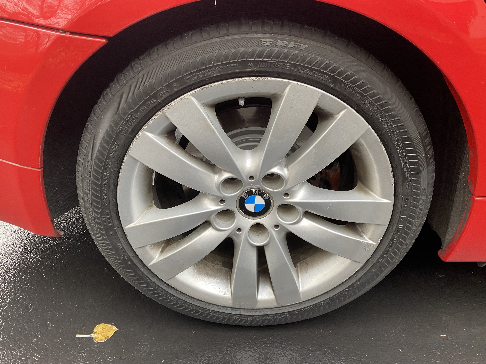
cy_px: 182
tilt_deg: -31.3
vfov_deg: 53.1
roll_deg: -0.2
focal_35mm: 26
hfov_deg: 67.3
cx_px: 243
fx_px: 365
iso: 125
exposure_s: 1/79
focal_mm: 4.25
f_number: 1.8
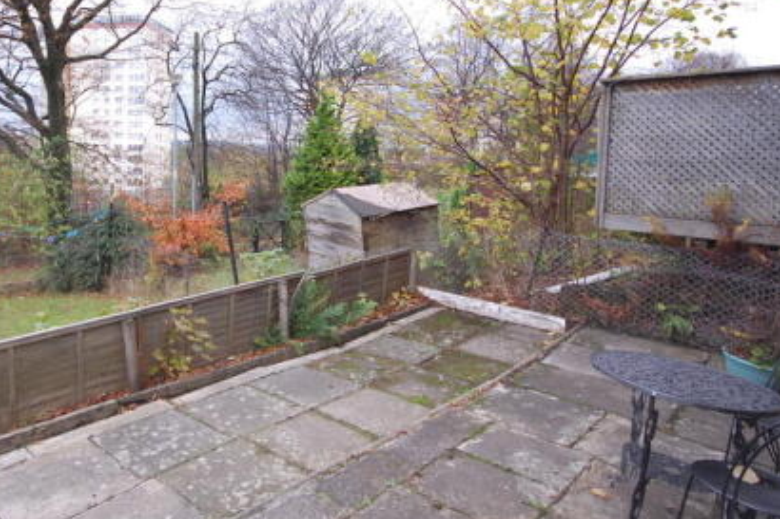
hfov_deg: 70.9
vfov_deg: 52.2
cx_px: 240
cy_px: 179
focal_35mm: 24
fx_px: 520
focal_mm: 10
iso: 400
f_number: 4
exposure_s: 1/60
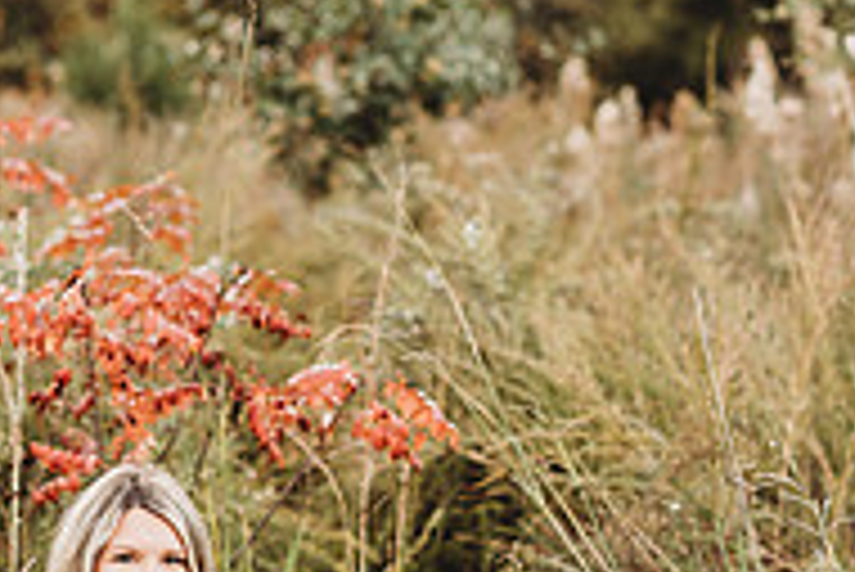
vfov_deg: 6.8
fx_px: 4777
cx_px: 230
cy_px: 374
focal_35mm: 201
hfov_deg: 10.2
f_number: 2.2
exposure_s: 1/320
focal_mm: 85
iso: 200
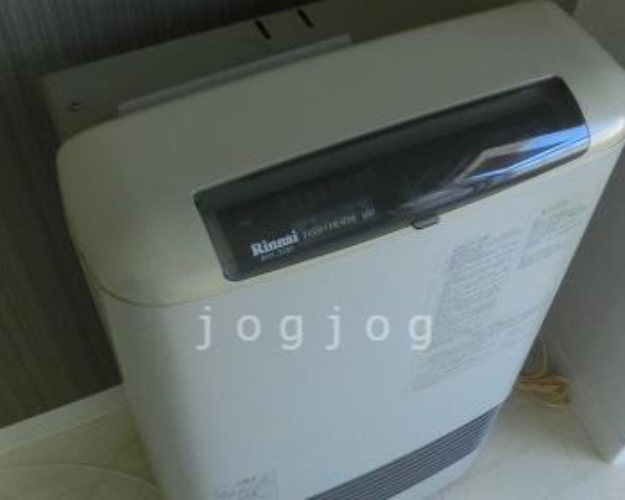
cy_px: 328
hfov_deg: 42.9
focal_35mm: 43
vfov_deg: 34.6
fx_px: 795
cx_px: 319
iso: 800
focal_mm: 4.24
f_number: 3
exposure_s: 1/400
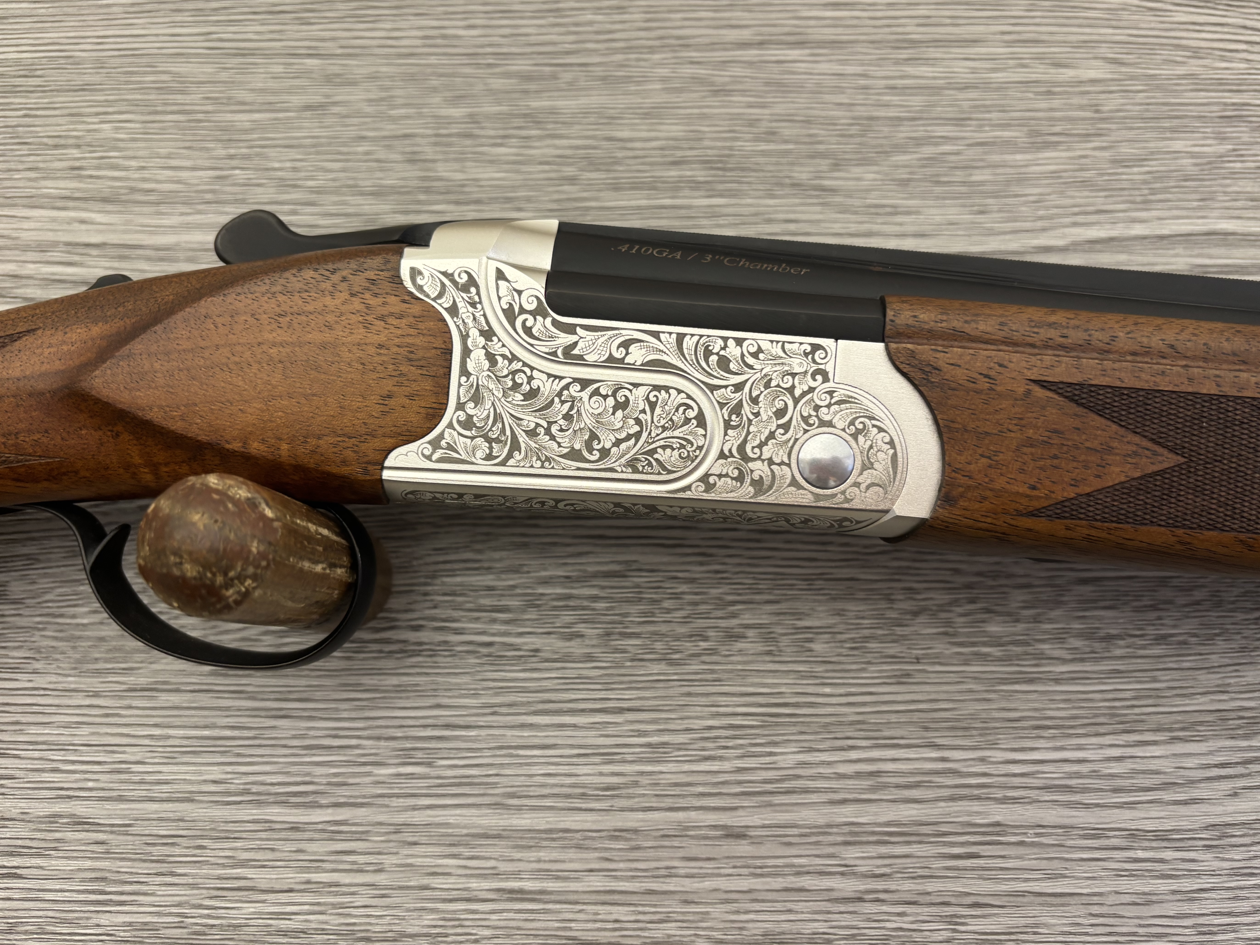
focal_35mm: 27
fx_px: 983
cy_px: 467
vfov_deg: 51.4
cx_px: 633
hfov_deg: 65.3
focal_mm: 5.96
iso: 125
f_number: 1.6
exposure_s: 1/50
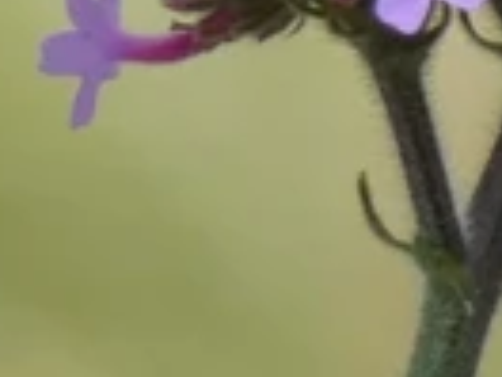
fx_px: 26930
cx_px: 917
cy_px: -171
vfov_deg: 0.8
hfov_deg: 1.1
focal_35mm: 1857
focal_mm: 68.8
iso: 80
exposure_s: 1/160
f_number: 5.6
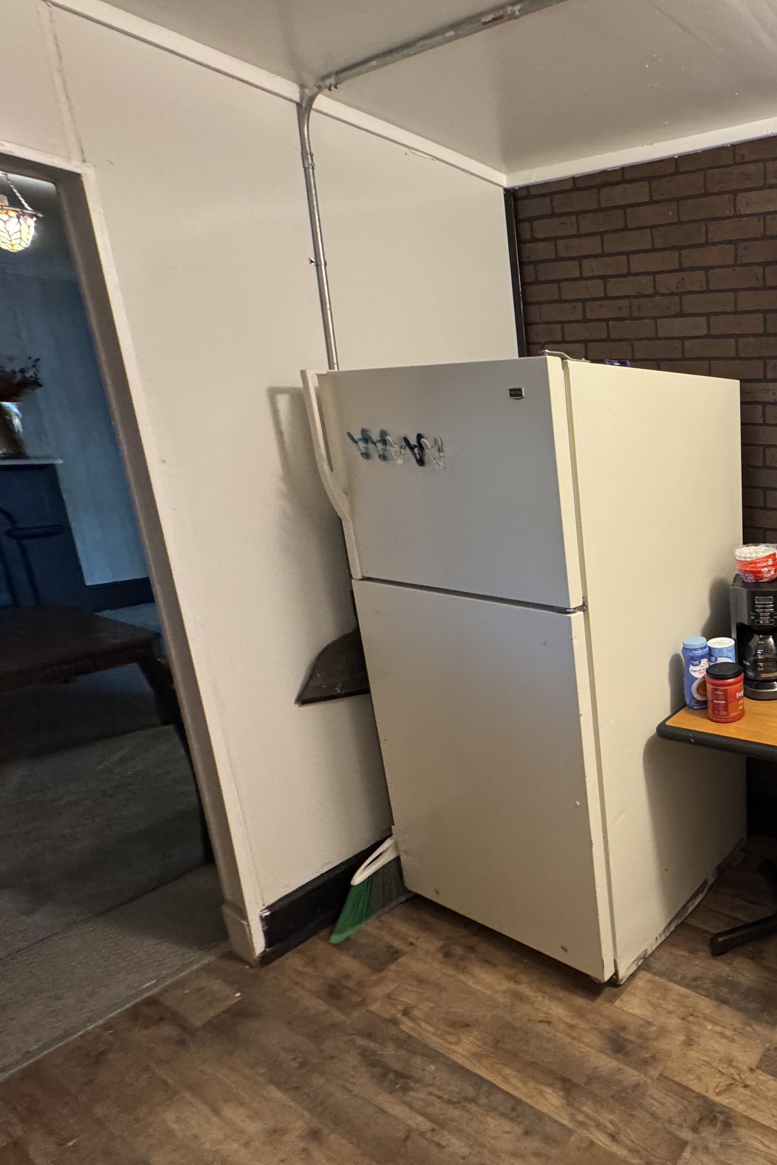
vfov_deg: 84.0
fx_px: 647
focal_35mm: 20
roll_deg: -0.6
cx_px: 798
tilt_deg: -13.3
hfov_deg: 49.1
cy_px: 584
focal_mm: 2.22
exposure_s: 1/60
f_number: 2.2
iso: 640
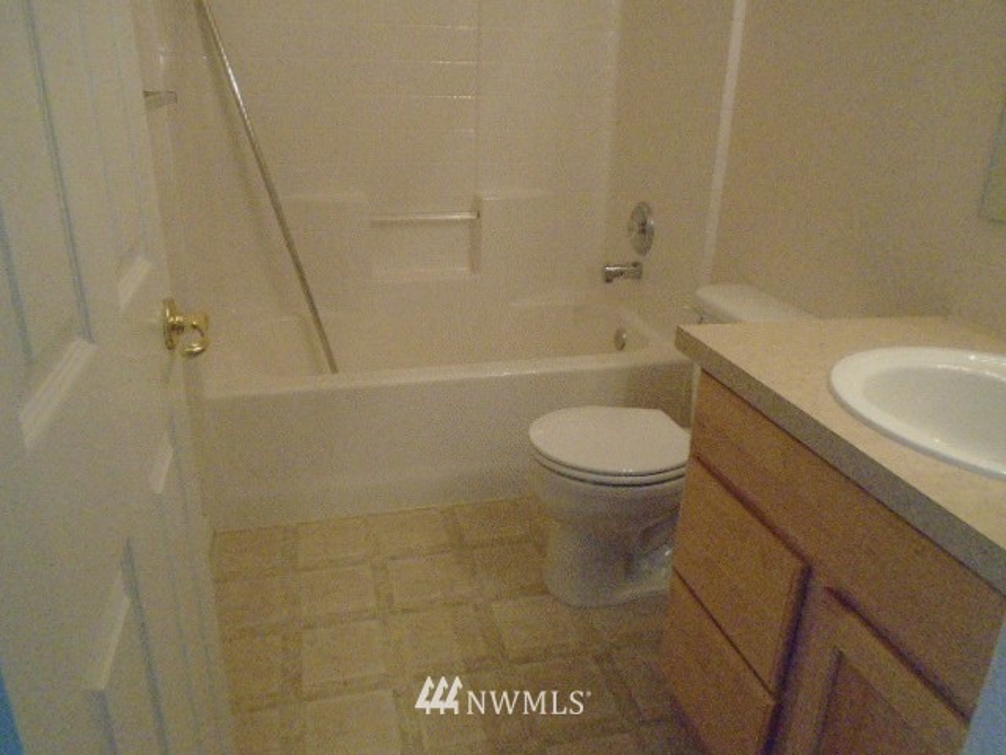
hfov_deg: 67.3
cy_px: 378
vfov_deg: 53.1
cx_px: 503
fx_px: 756
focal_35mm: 26
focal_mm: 4.6
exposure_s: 1/100
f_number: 3.2
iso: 800
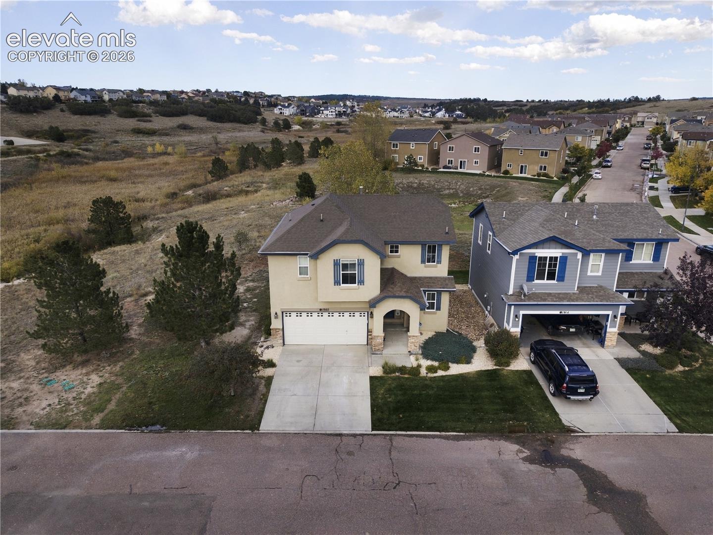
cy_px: 268
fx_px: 494
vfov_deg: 56.8
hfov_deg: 71.6
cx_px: 356
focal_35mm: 24
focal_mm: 8.7
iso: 280
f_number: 1.8
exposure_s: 1/1500
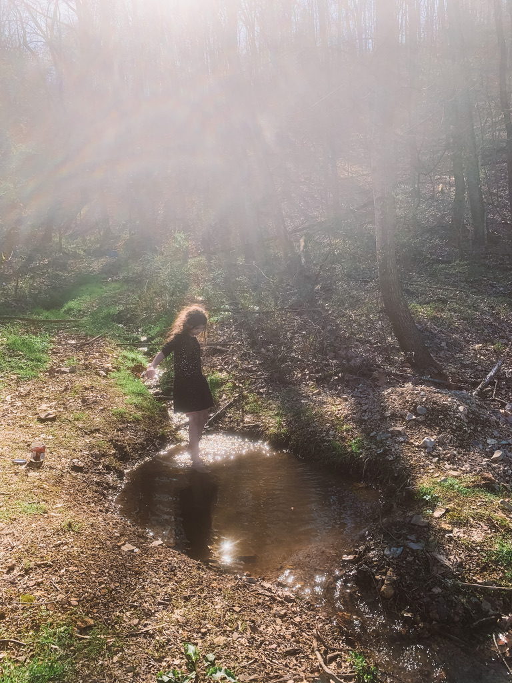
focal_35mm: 26
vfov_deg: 67.3
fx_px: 513
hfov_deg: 53.1
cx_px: 256
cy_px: 342
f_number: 1.8
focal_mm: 4.25
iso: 25
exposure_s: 1/750
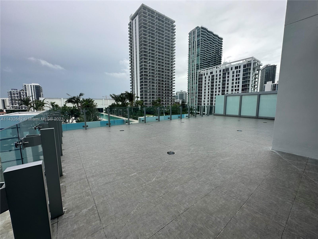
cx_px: 159
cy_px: 120
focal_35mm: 14
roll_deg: +0.1
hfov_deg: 102.1
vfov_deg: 85.7
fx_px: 129
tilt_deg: -6.1
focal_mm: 2.22
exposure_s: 1/1435
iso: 50
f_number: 2.2
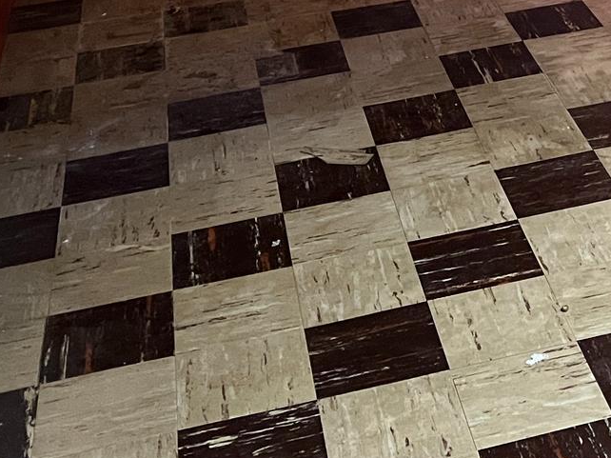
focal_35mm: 83
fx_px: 1464
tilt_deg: -19.1
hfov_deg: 22.7
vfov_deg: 17.0
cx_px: 603
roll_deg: +2.9
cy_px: -92
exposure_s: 1/30
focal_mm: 5.1
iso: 640
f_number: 1.6
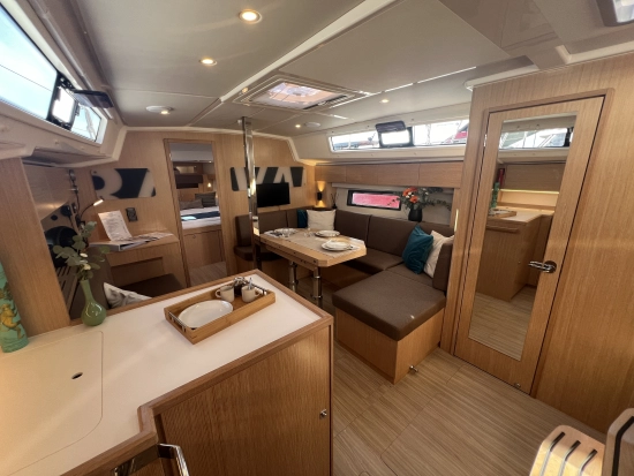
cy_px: 238
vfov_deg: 90.0
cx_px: 317
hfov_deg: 106.2
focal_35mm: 13
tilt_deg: -14.9
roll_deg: +0.4
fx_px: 238
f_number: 1.8
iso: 80
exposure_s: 1/99
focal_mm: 1.57
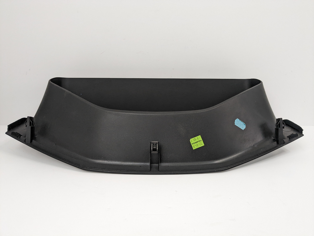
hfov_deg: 65.3
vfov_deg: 51.4
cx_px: 157
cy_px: 118
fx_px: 245
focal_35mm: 27
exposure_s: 1/120
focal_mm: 4.38
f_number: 1.73
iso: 124
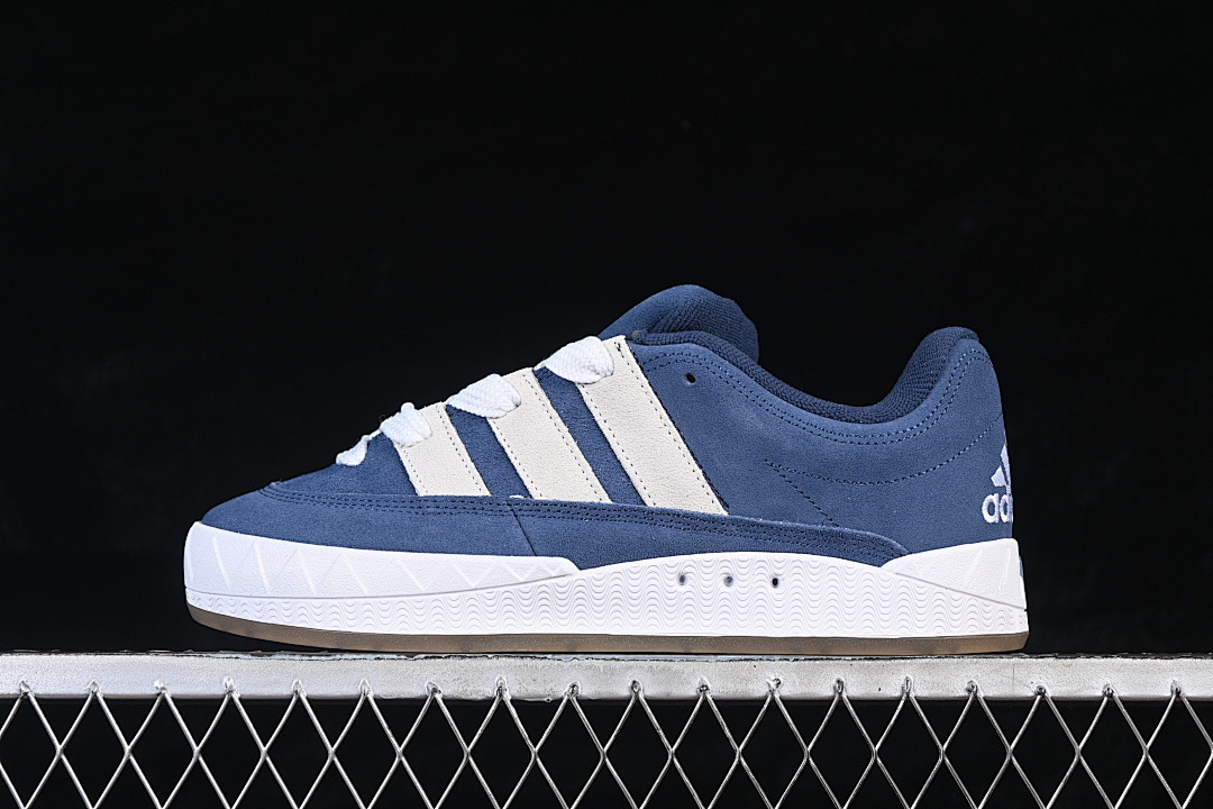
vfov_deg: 18.2
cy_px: 404
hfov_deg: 27.0
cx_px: 606
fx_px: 2527
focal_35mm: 75
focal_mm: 50
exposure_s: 1/60
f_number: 6.3
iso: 160
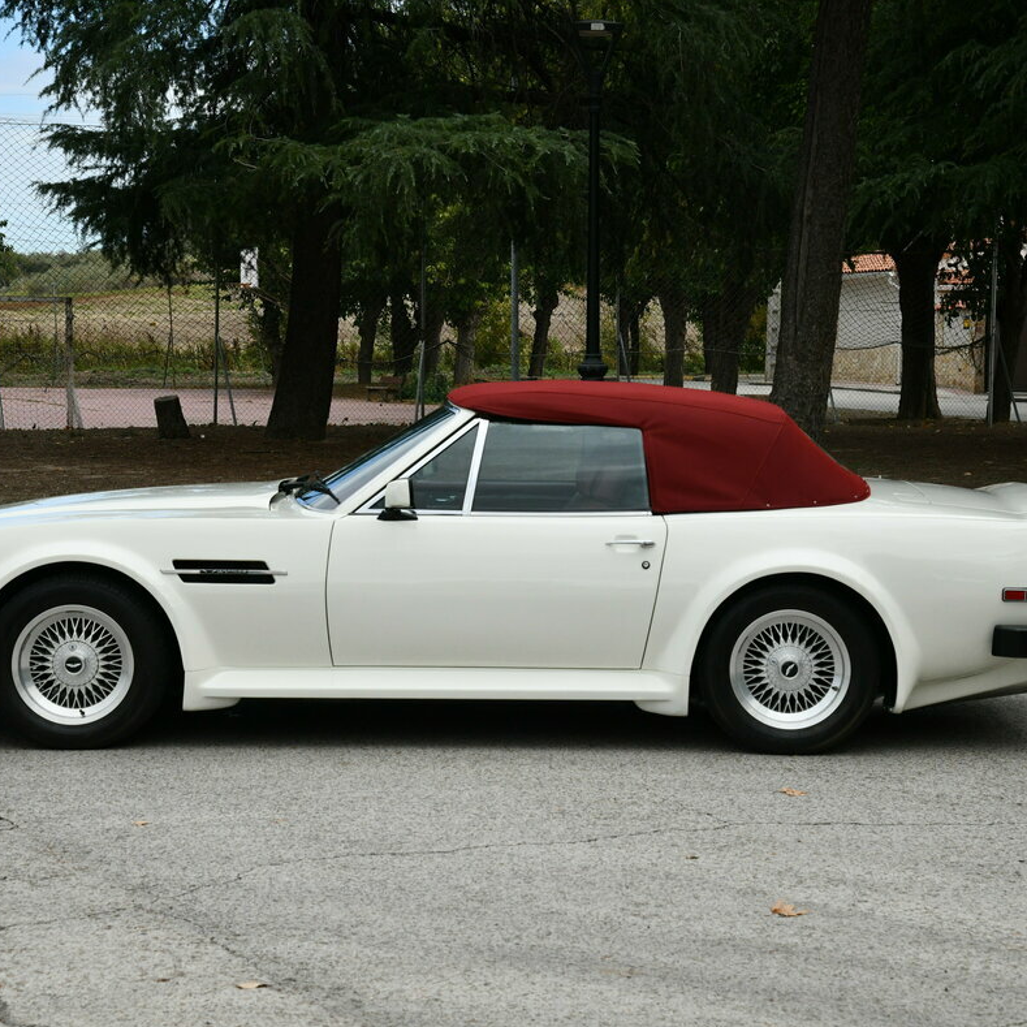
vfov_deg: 20.6
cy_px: 519
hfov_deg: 20.6
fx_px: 2820
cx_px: 517
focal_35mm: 84
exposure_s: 1/400
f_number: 10
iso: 1250
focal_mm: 65
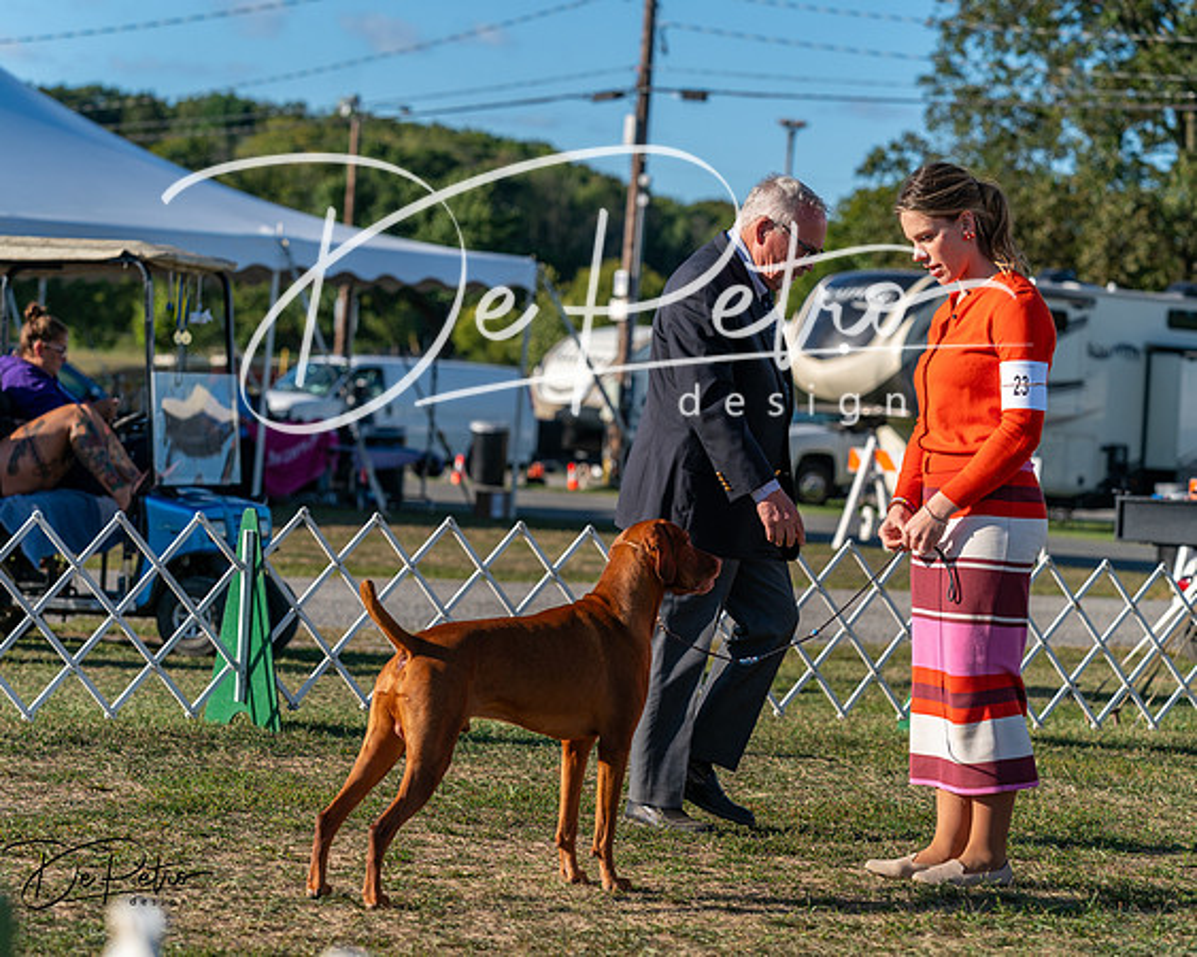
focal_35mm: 123
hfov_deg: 15.7
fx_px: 4347
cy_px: 478
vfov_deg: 12.6
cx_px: 598
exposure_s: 1/1250
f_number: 4.5
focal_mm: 109
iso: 125
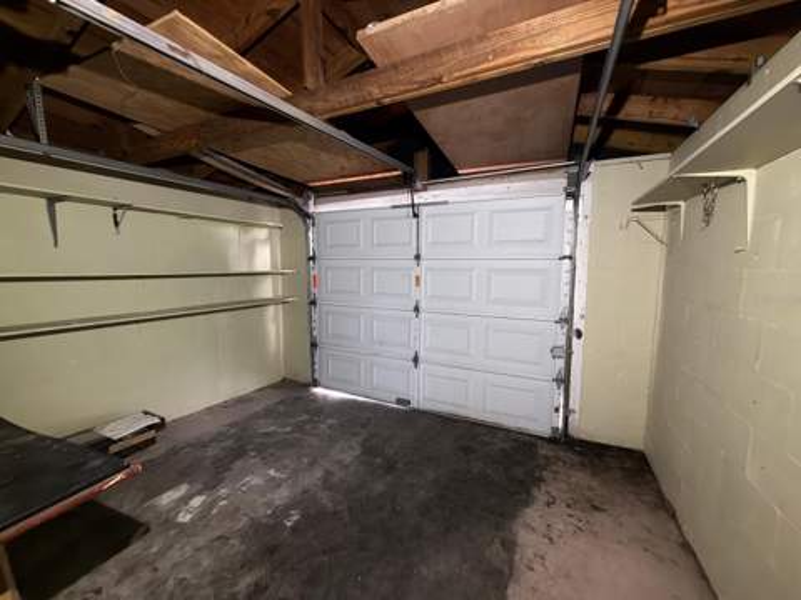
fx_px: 324
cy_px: 300
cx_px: 400
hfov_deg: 102.1
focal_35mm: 14
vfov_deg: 85.7
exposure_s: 1/6
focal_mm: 2.22
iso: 250
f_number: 2.2
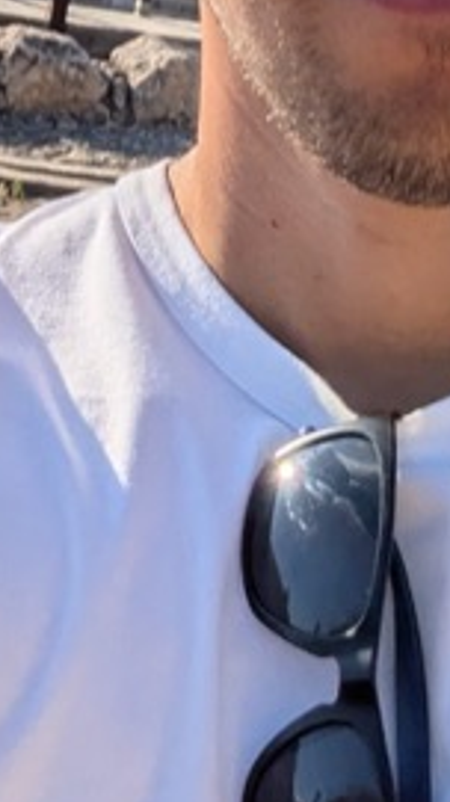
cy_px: -373
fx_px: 1913
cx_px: 38
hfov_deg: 13.3
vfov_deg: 20.5
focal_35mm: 90
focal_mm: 2.74
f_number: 2.2
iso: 44
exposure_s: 1/2183
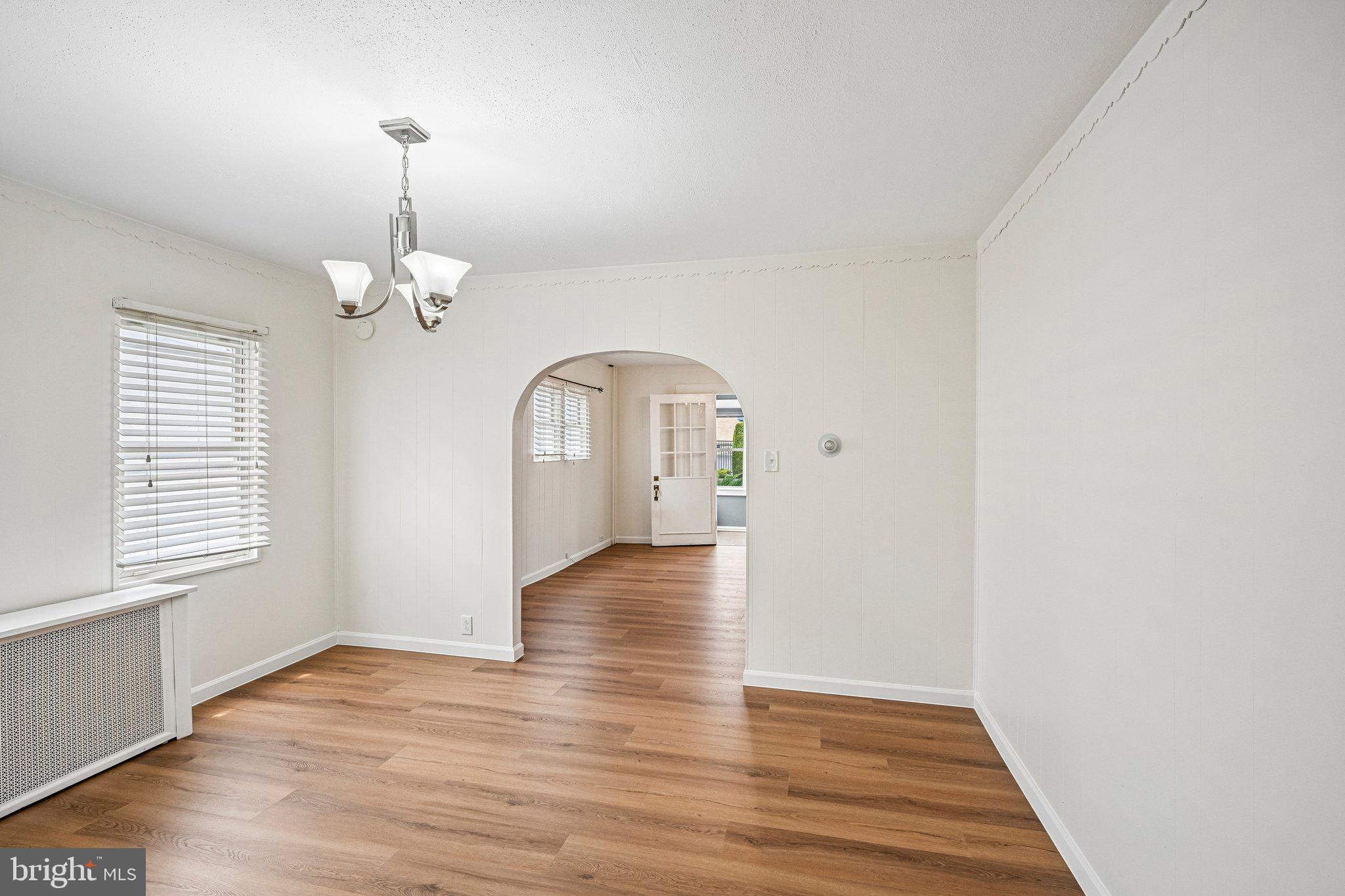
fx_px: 598
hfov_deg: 96.7
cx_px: 672
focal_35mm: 16
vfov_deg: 73.7
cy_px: 448
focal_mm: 16
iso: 800
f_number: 8
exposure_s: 1/200
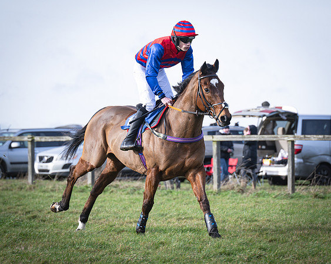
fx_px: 2239
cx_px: 224
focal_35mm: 229
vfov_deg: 6.8
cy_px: 122
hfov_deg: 8.4
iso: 125
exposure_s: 1/1000
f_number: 2.8
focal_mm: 94
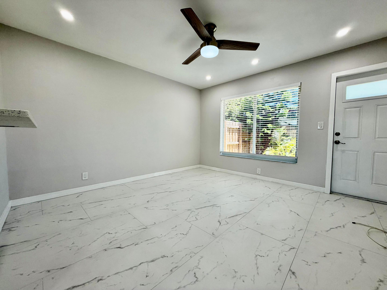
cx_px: 194
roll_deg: +0.1
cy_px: 145
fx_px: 157
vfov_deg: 85.7
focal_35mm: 14
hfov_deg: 102.1
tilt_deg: -2.6
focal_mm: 2.22
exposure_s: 1/121
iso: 80
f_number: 2.2
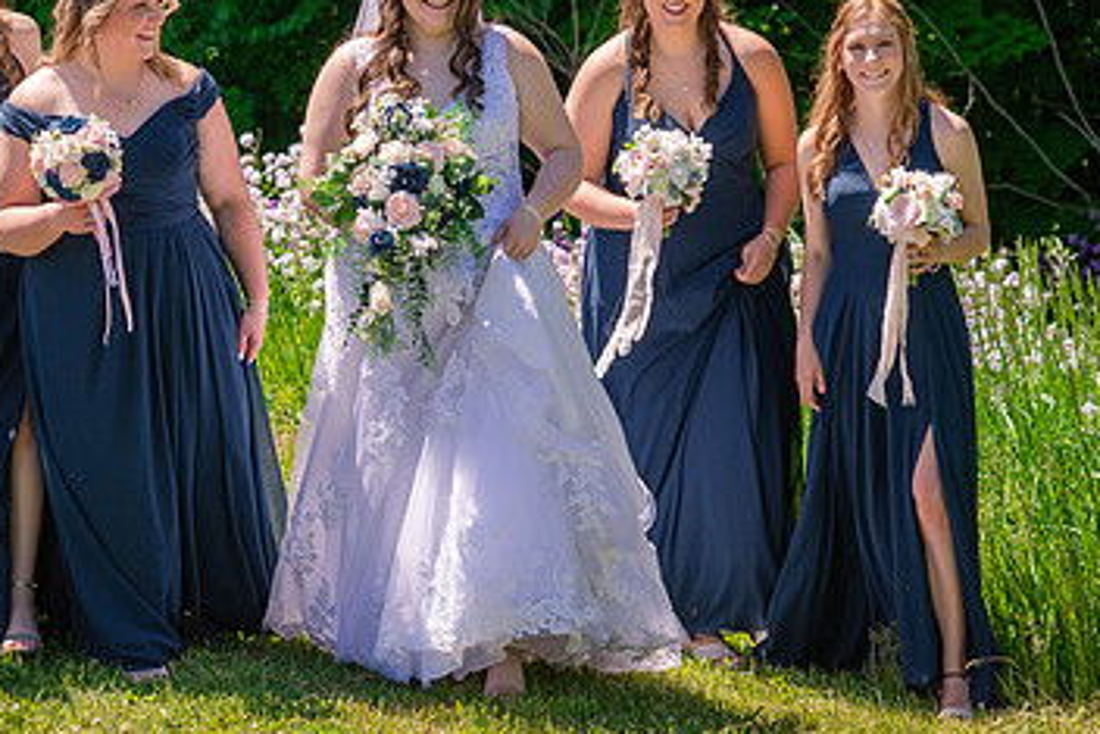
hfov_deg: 14.6
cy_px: 248
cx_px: 469
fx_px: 4279
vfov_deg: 9.8
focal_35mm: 140
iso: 200
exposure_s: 1/800
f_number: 5
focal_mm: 85
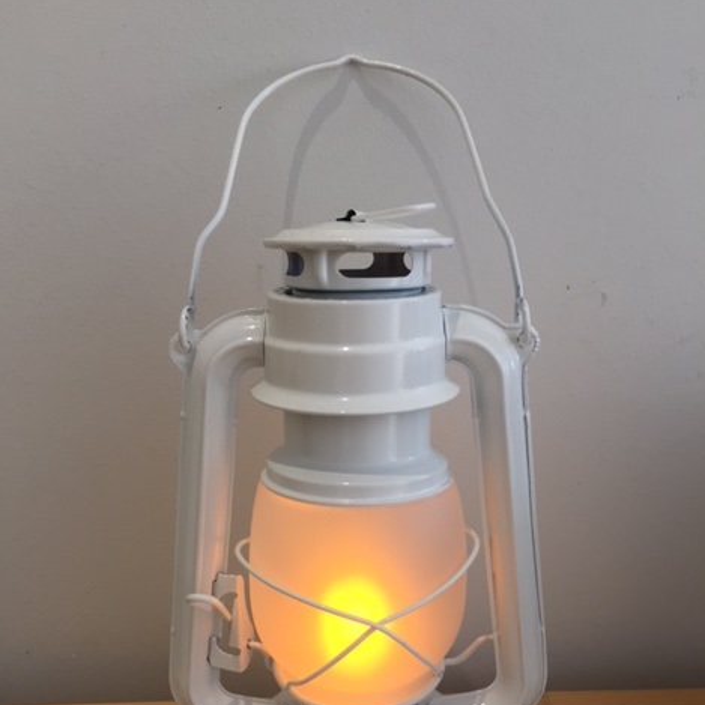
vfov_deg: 46.4
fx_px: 806
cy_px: 474
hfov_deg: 47.2
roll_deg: +1.6
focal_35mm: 35
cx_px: 349
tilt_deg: -19.0
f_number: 2.2
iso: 80
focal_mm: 4.15
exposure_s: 1/33
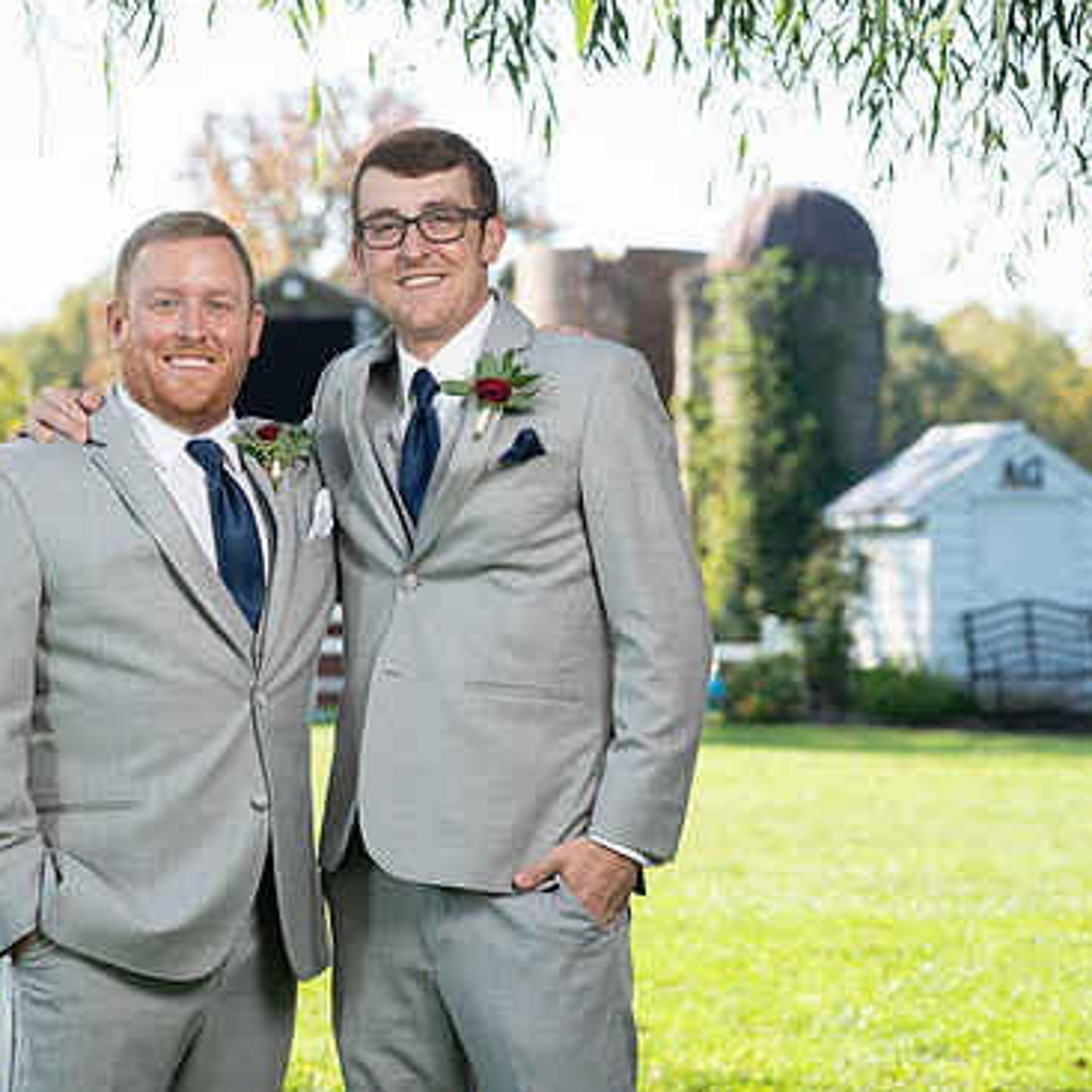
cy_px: 563
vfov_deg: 12.0
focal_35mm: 145
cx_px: 283
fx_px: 5175
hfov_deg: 12.0
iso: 200
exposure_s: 1/200
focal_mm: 104
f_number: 5.6
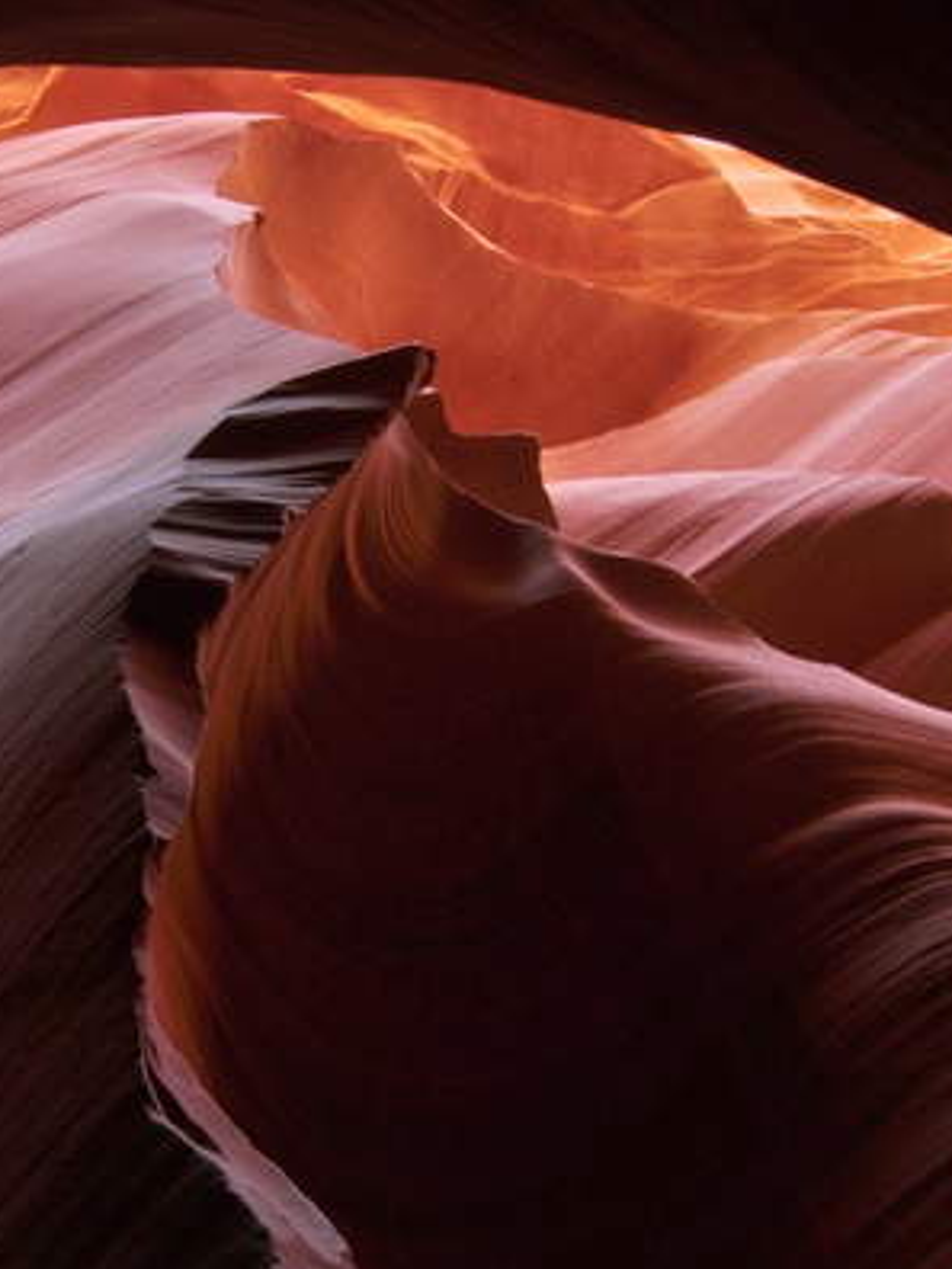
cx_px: 221
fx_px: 1200
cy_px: 636
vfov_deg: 55.7
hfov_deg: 41.8
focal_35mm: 33
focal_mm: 15
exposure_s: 1
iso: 200
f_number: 22
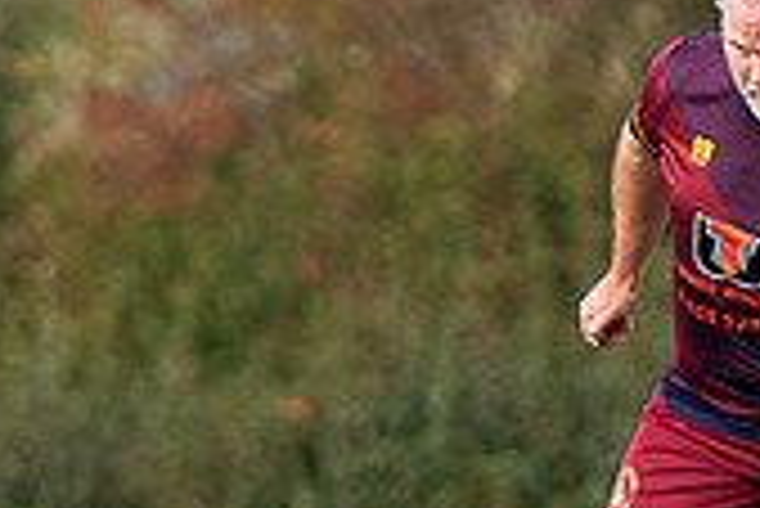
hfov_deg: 1.4
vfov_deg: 0.9
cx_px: 549
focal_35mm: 1470
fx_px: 31059
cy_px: 114
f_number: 2.8
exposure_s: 1/2500
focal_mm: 200
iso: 320
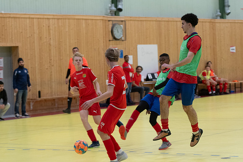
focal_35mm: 107
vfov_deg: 12.8
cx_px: 122
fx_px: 721
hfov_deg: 19.1
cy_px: 81
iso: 4000
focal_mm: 70
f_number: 3.2
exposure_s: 1/500
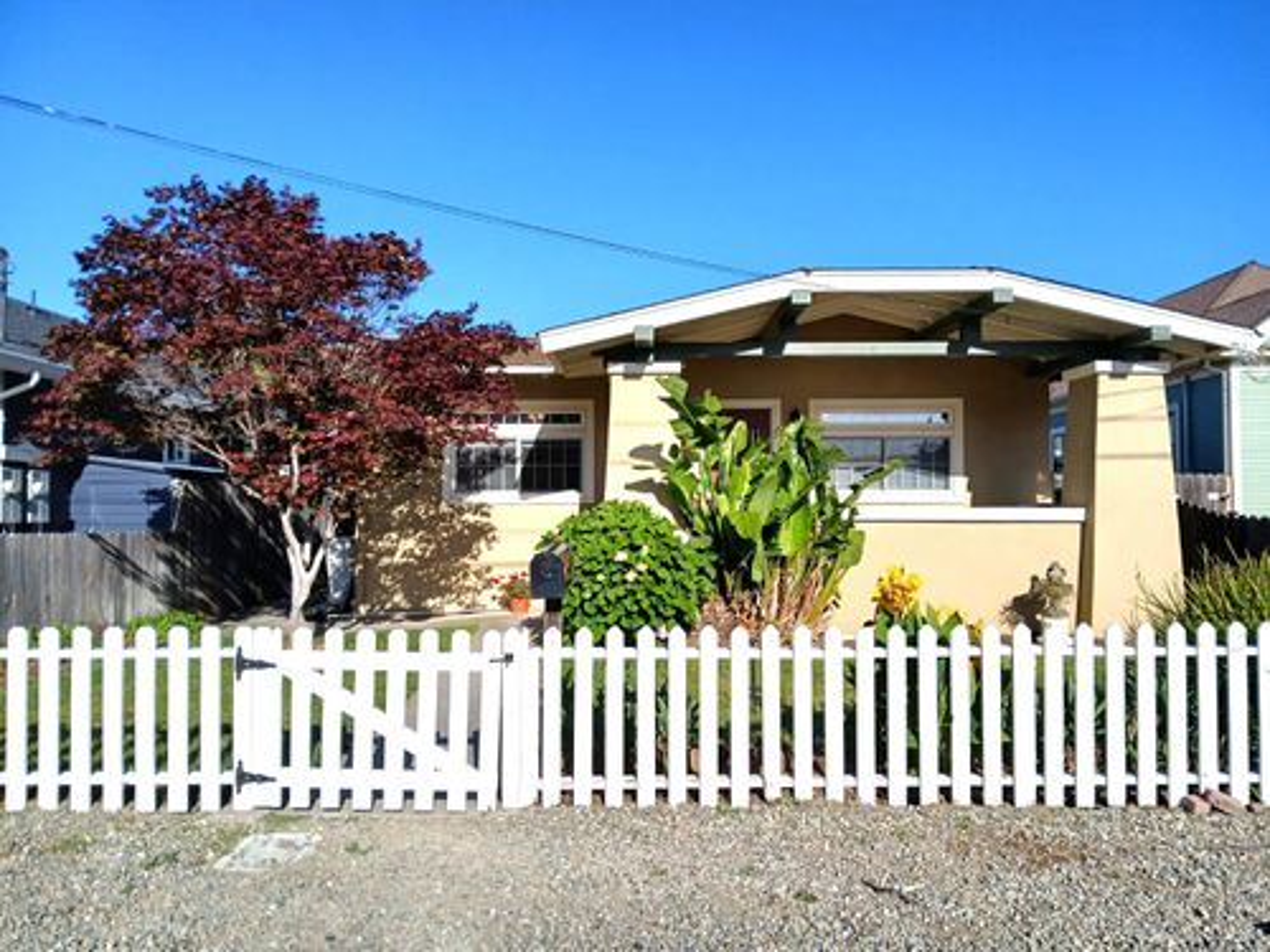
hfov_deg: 67.3
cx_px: 635
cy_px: 476
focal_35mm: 26
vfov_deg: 53.1
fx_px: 954
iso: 20
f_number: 1.8
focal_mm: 3.98
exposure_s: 1/1292
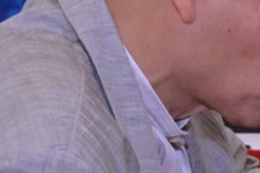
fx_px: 2085
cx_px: 231
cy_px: 109
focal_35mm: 289
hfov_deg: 7.1
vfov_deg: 4.7
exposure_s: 1/100
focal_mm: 82
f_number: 10
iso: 4000
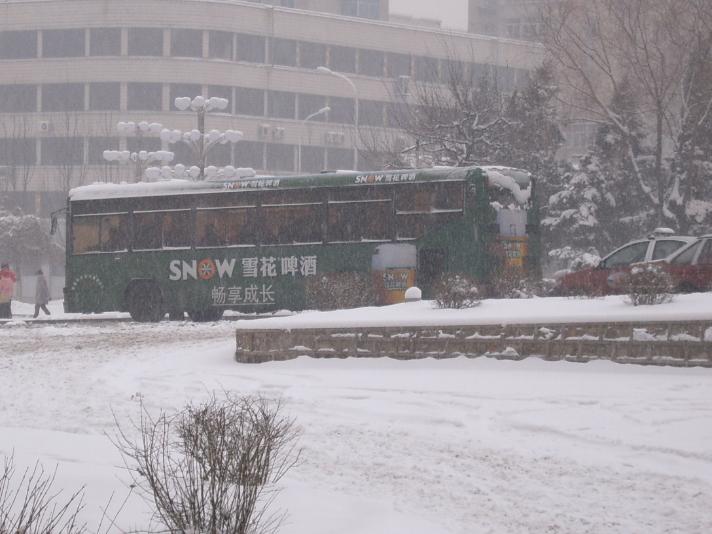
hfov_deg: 18.7
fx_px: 2160
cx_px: 356
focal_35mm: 105
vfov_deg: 14.1
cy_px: 267
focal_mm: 17.4
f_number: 4.8
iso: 50
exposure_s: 1/125
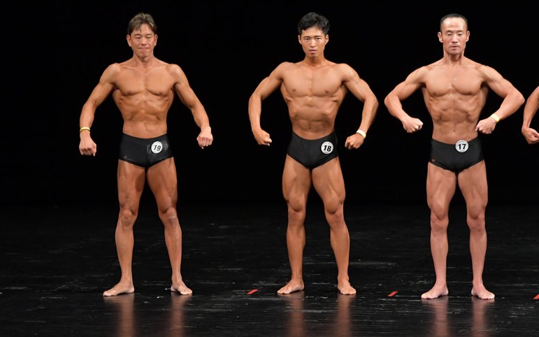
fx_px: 3834
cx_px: 269
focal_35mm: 261
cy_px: 166
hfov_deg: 8.0
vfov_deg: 5.0
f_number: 5.6
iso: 3200
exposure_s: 1/400
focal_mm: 170
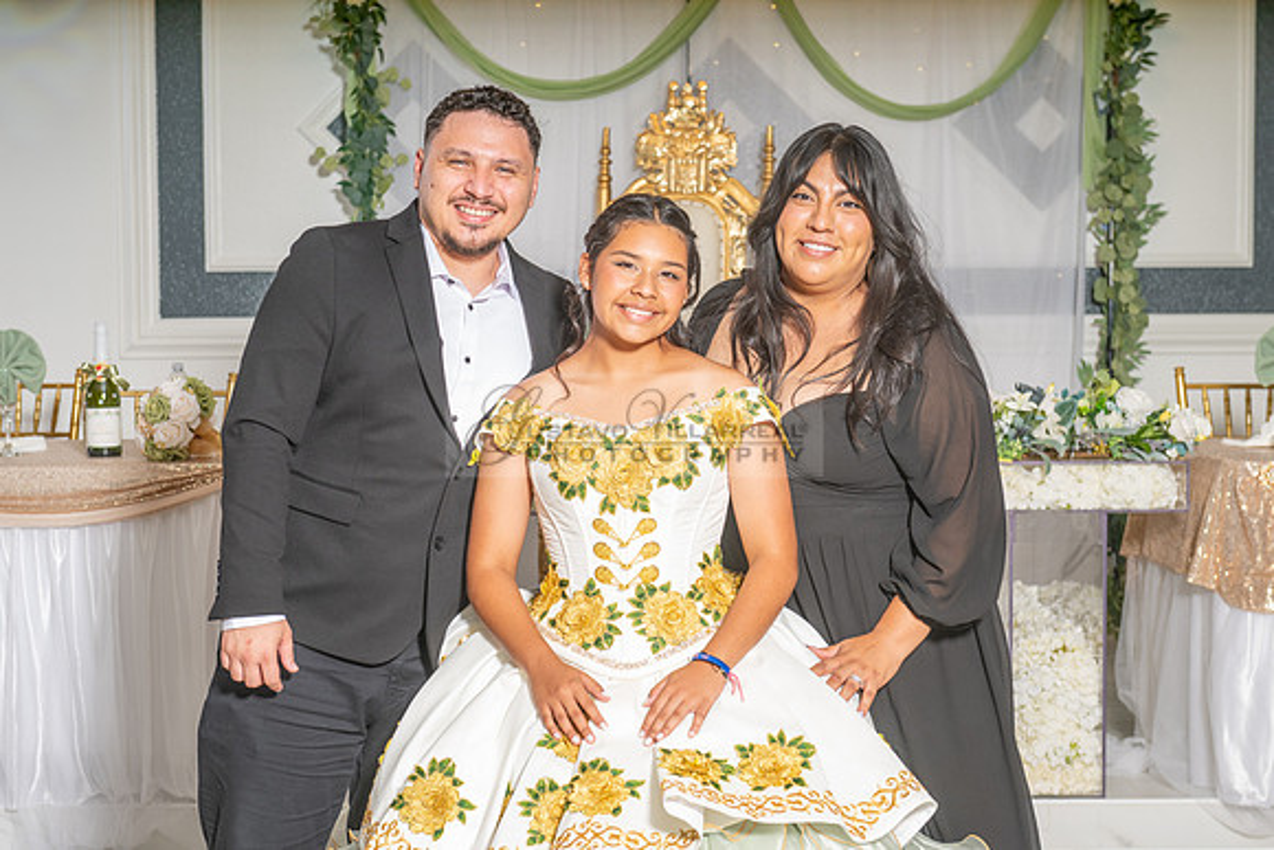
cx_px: 650
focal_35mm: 66
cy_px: 402
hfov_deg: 30.7
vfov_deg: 20.8
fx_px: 2321
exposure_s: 1/250
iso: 200
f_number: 5
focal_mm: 58
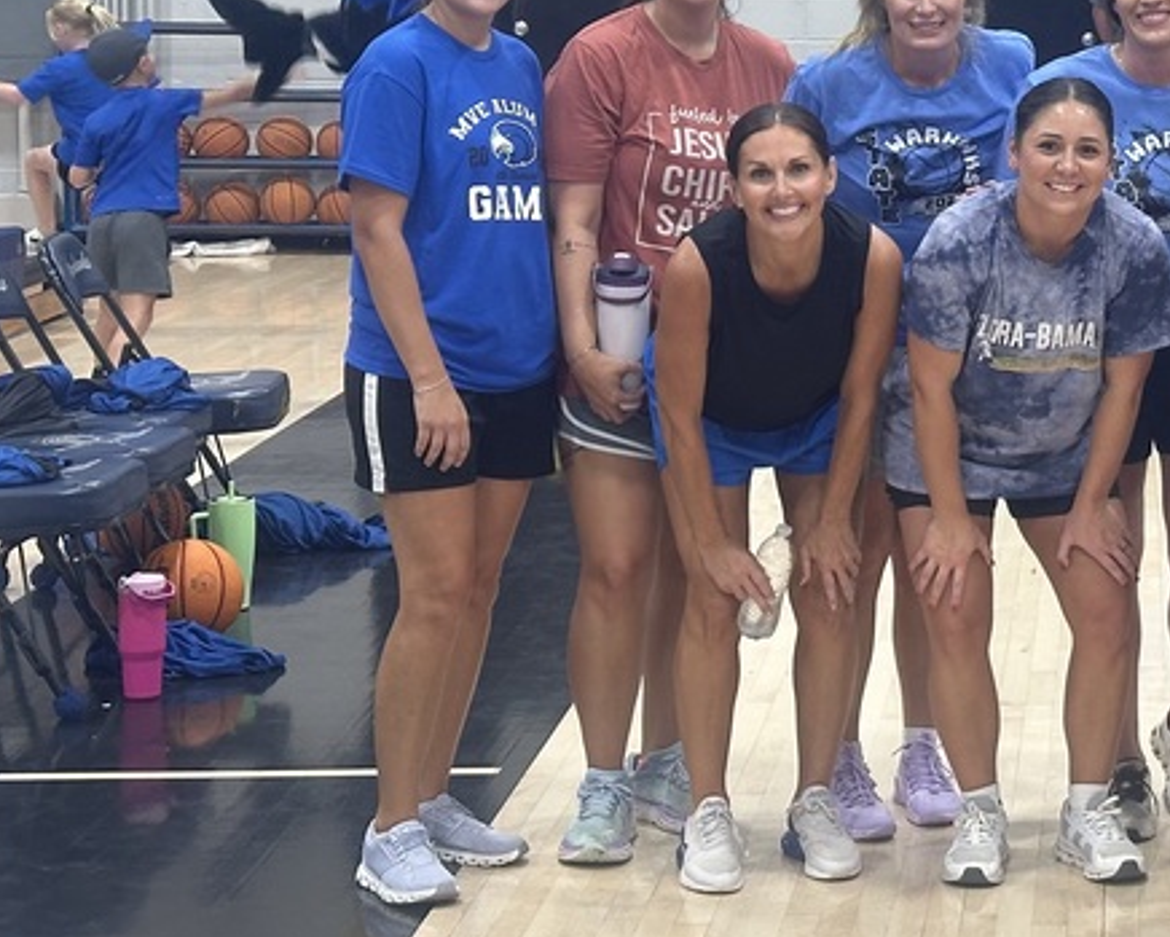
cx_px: 1352
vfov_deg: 13.9
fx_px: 3810
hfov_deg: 16.8
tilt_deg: -3.3
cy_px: 180
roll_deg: -1.1
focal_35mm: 110
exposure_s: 1/60
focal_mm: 6.86
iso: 80
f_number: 1.78
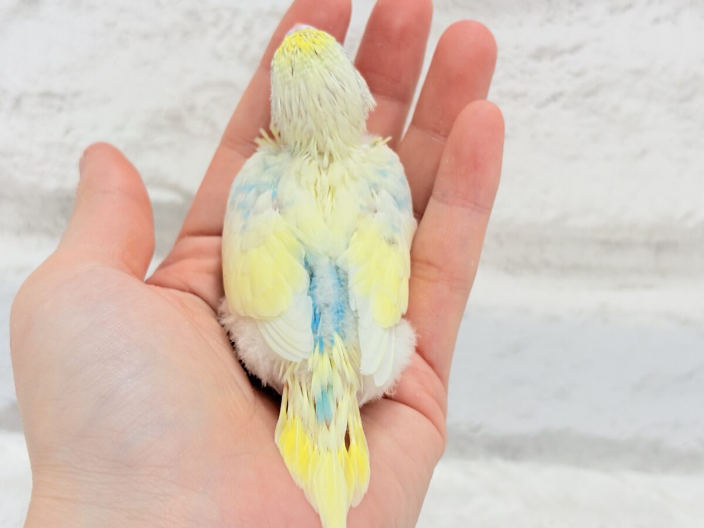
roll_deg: -3.1
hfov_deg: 36.8
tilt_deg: -17.1
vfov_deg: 28.0
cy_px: 264
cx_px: 352
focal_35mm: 52
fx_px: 1058
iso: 100
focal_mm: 5.96
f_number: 1.6
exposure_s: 1/100
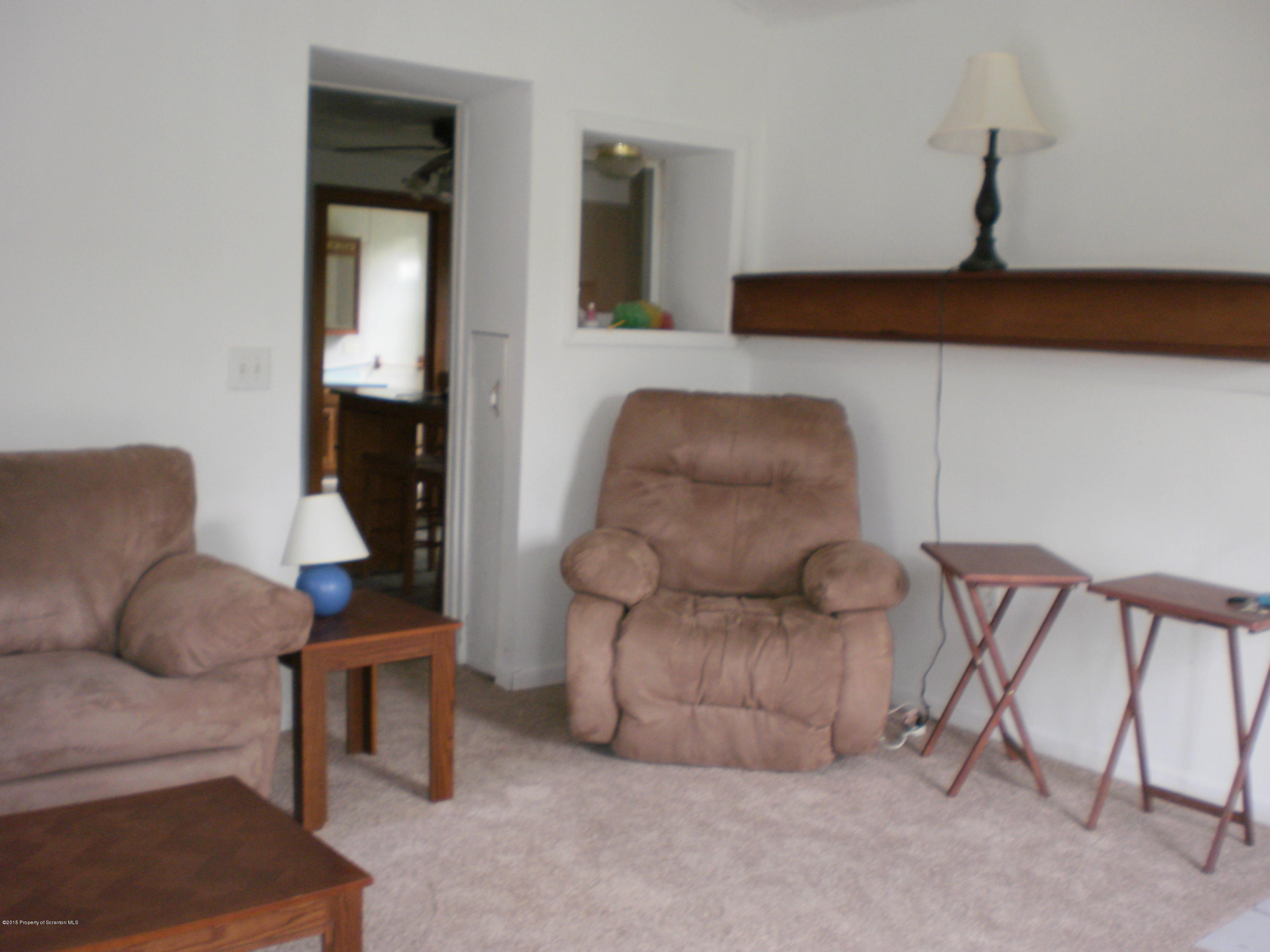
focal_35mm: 36
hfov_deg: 51.4
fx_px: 1321
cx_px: 635
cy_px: 476
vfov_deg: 39.7
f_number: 3.1
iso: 125
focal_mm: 6.3
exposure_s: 1/30
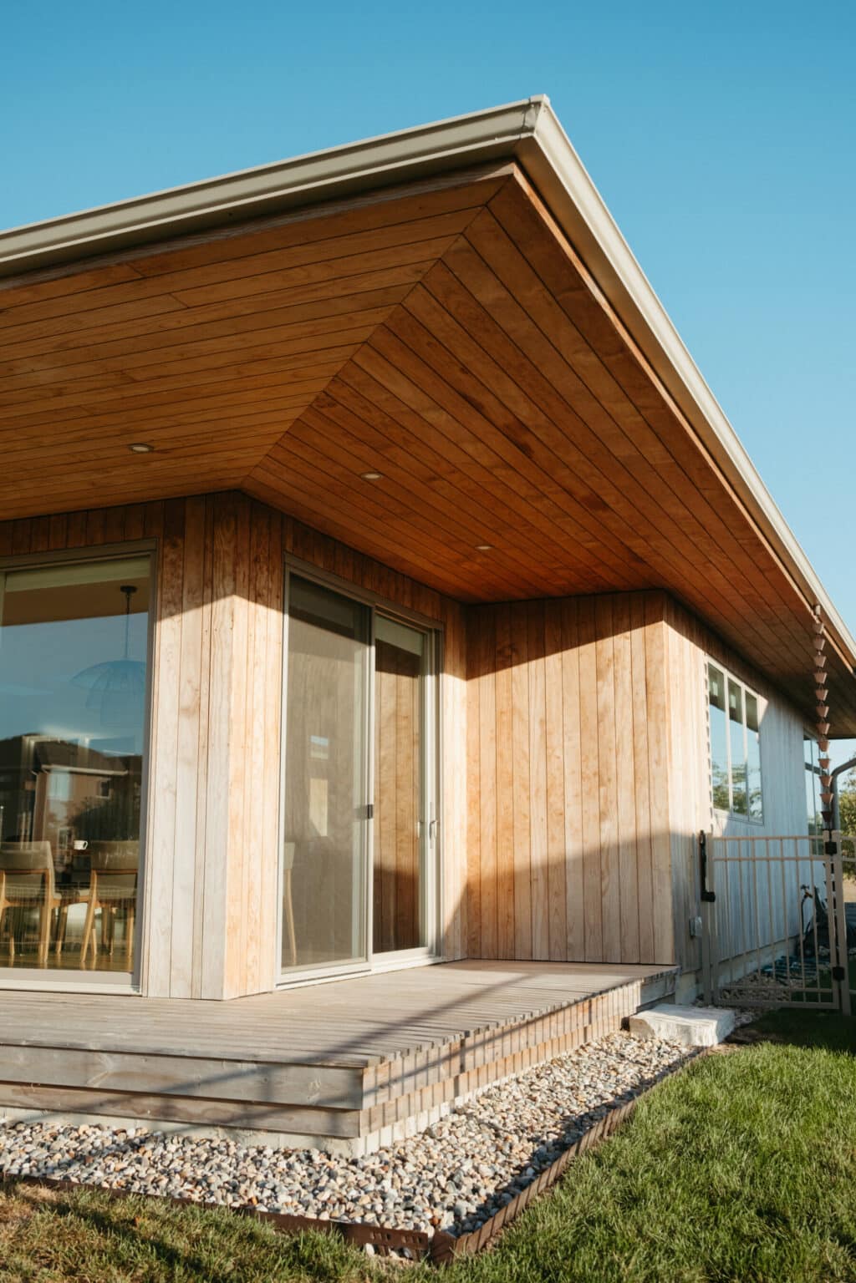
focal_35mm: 35
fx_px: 1248
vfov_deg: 54.4
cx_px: 428
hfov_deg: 37.9
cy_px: 642
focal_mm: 23
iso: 400
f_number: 2.5
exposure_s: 1/3200
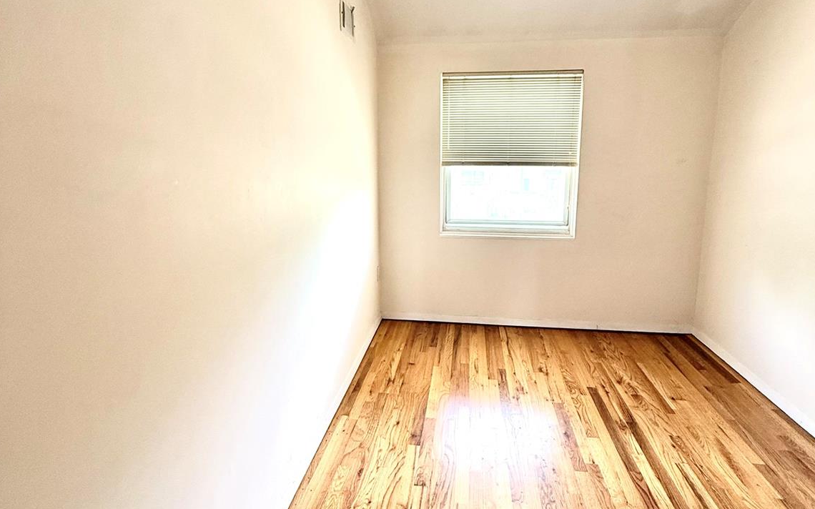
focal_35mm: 20
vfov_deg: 59.5
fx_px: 444
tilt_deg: -9.2
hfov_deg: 85.1
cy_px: 224
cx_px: 408
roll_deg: +0.1
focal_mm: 2.22
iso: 200
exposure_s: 1/99
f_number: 2.2
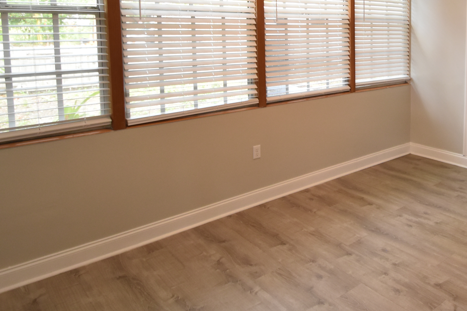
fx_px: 402
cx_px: 398
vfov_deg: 40.5
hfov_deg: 54.5
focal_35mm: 31
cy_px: 59
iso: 800
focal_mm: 10
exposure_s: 1/60
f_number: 3.5
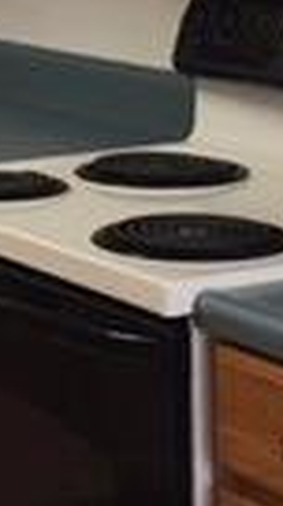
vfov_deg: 14.2
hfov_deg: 7.9
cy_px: -15
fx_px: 1998
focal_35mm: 149
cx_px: -149
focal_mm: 4.15
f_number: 2.2
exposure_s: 1/15
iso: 50
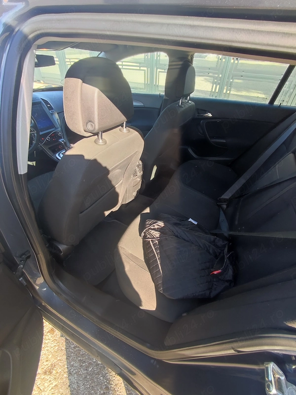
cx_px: 148
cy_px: 198
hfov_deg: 78.2
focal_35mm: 16
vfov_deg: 94.5
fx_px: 182
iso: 105
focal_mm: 1.65
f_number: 2.2
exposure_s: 1/100
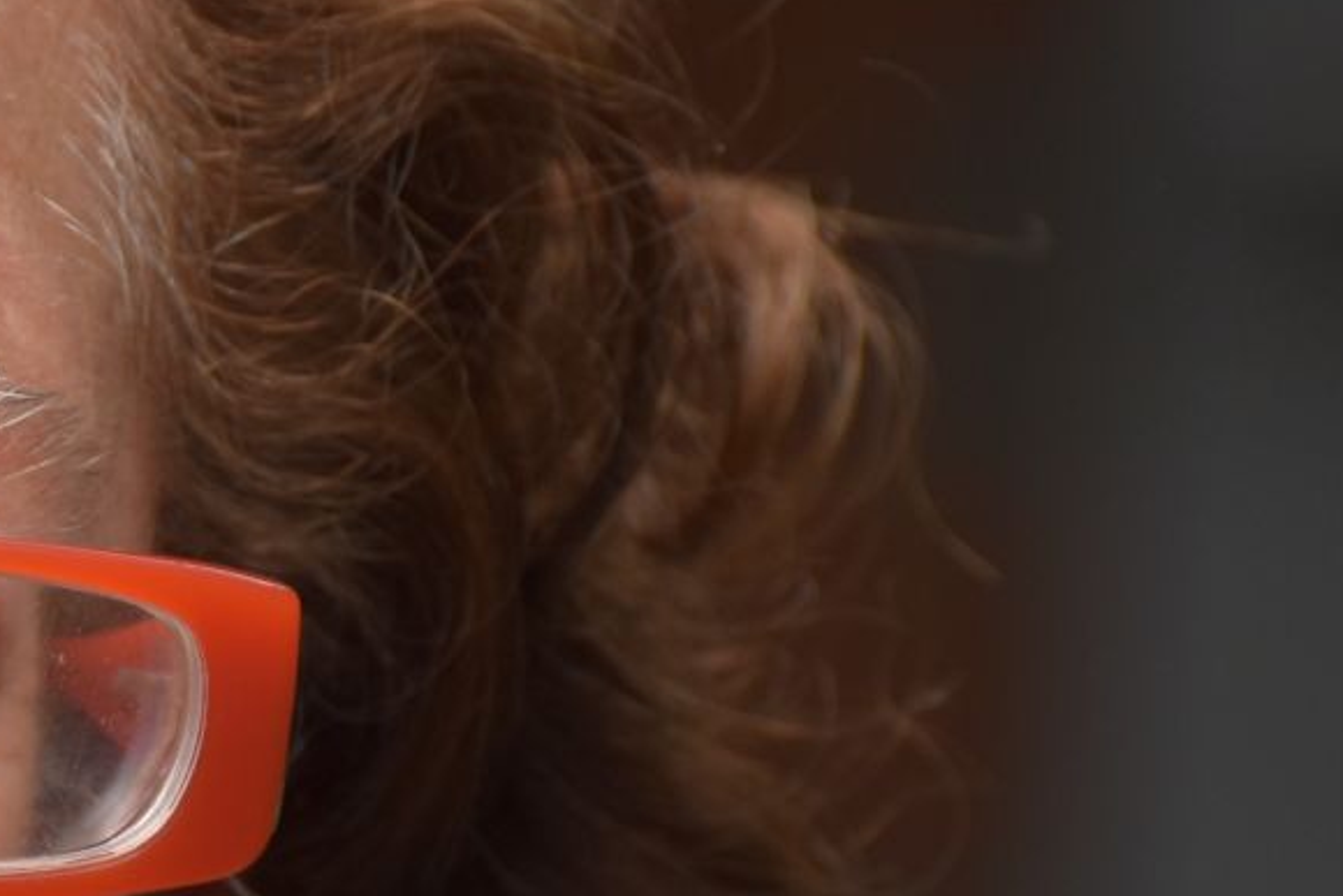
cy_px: 811
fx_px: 26034
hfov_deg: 2.9
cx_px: -641
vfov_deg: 2.0
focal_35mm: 698
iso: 250
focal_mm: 135
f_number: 5.6
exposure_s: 1/500
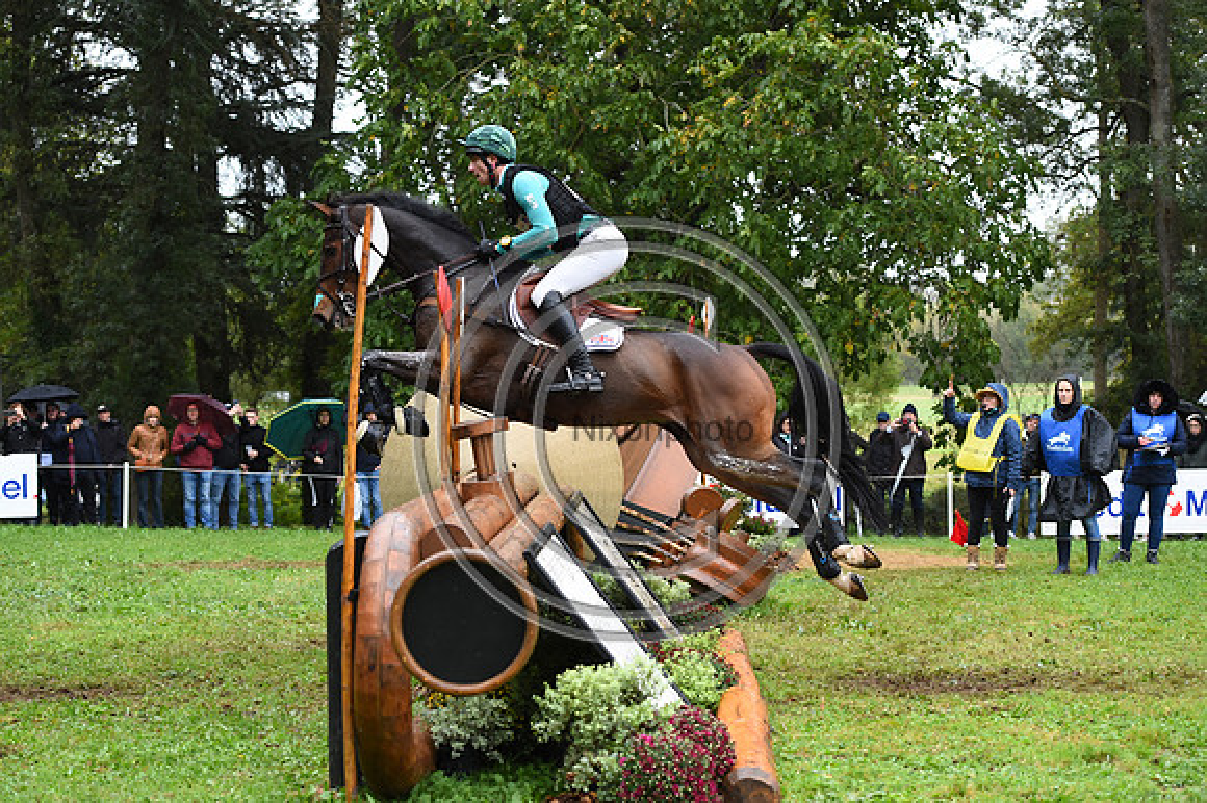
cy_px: 402
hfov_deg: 28.9
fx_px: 2346
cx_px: 604
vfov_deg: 19.4
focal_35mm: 70
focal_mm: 70
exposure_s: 1/1250
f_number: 3.5
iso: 2000
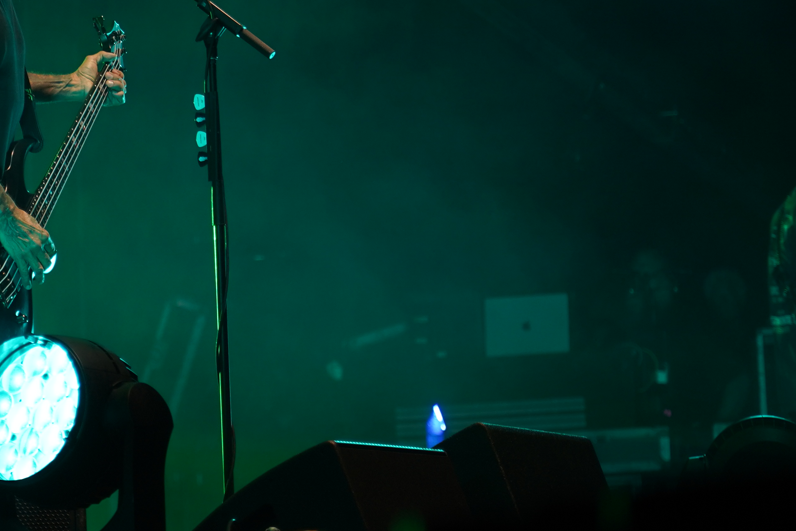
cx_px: -68
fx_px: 5506
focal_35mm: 249
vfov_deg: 5.5
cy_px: 113
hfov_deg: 8.2
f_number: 4
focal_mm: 105
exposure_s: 1/125
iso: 500
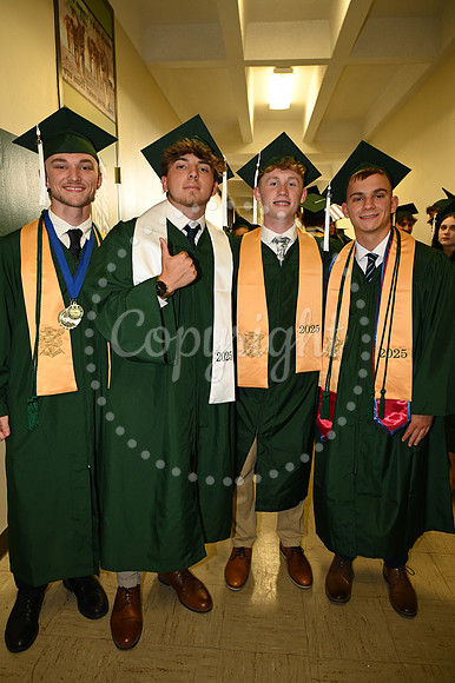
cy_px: 342
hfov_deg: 52.1
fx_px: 465
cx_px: 228
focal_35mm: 24
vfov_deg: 72.6
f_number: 5.6
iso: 1600
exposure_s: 1/60
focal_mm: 24.5
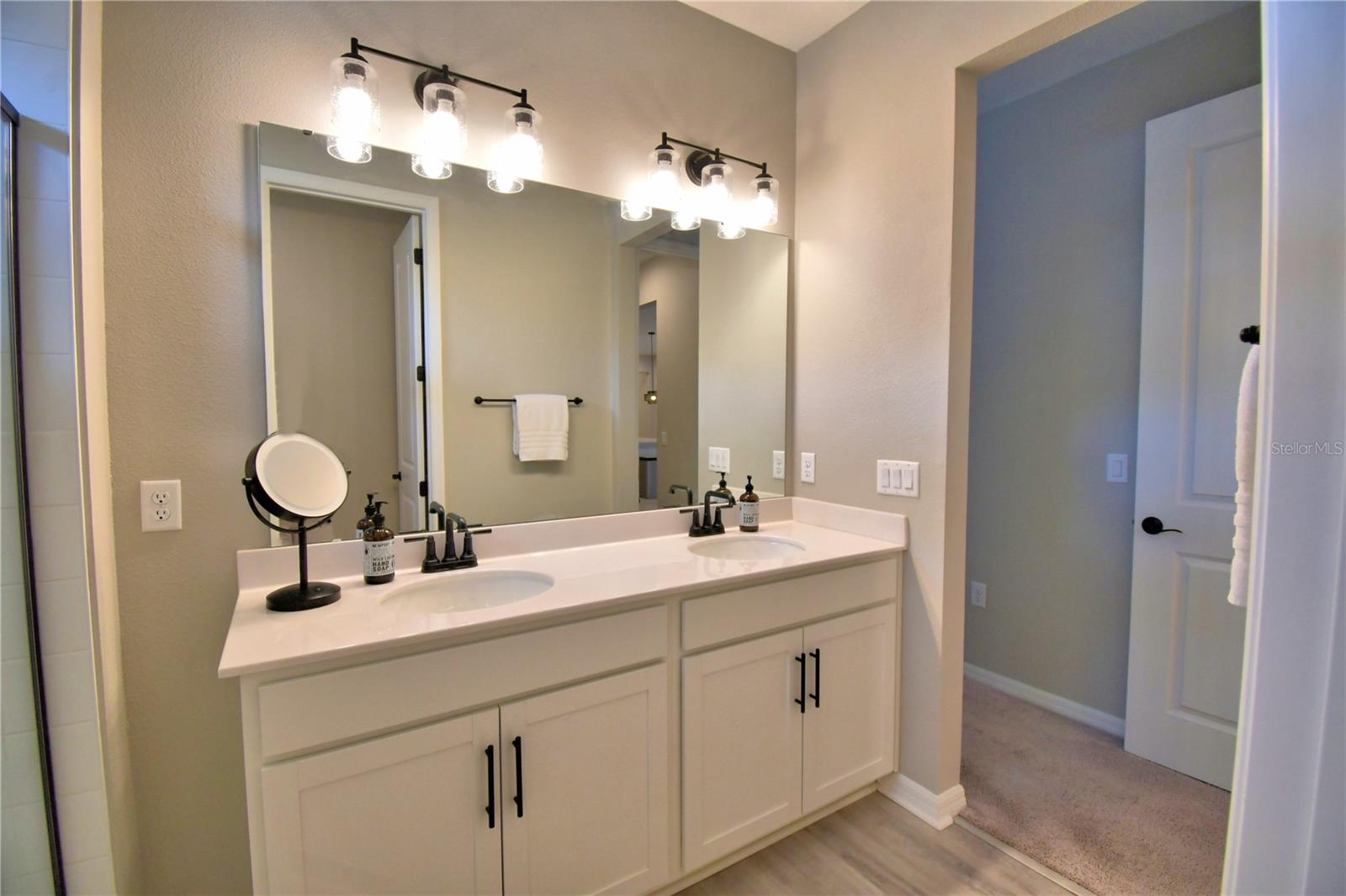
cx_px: 673
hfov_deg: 100.4
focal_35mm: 15
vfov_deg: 77.3
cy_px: 448
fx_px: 561
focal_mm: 10
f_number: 4.5
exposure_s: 1/125
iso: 360
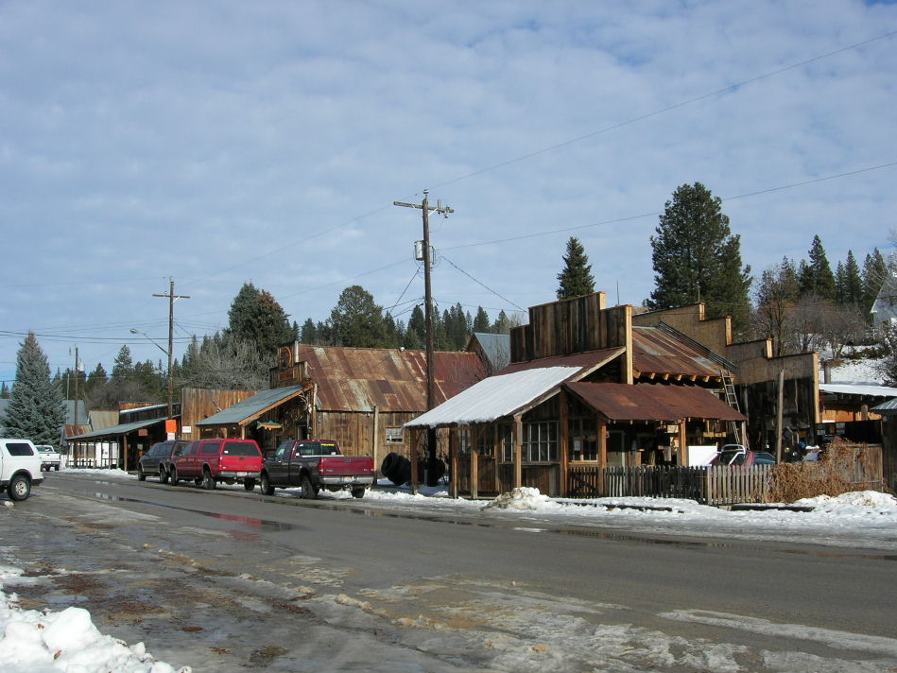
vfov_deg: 35.1
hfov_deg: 45.8
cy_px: 360
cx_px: 461
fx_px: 1063
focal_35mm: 41
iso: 64
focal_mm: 7.8
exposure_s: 1/718
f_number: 4.8
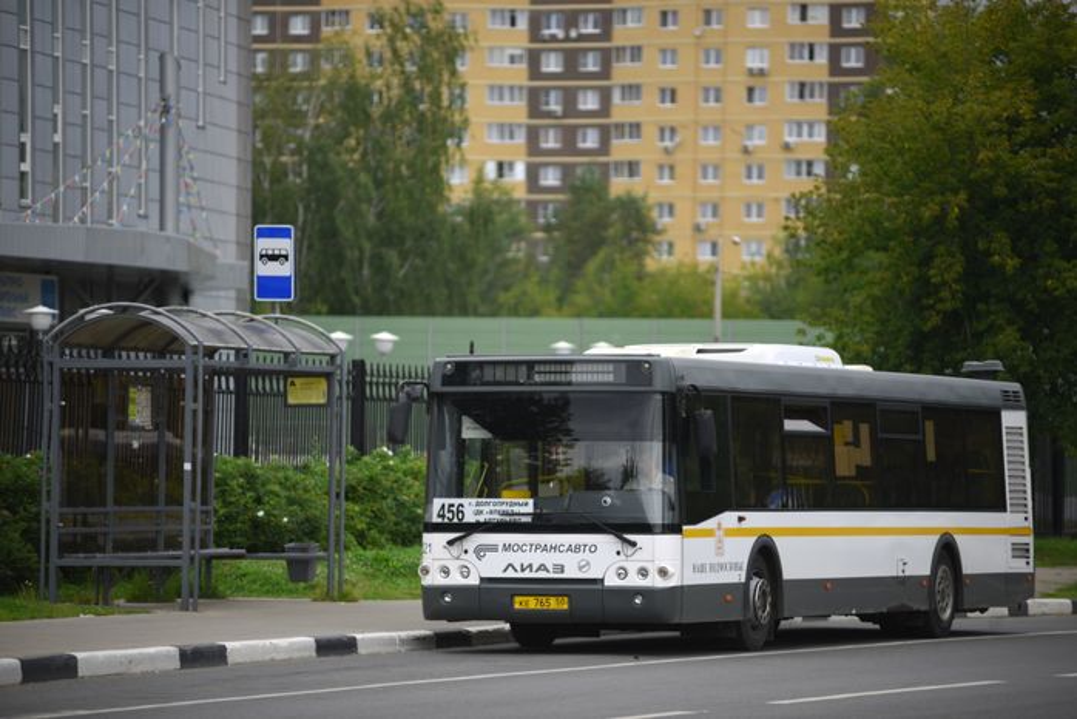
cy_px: 360
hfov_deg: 11.1
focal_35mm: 185
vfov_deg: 7.4
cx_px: 538
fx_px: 5537
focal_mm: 185
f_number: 2.8
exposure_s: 1/250
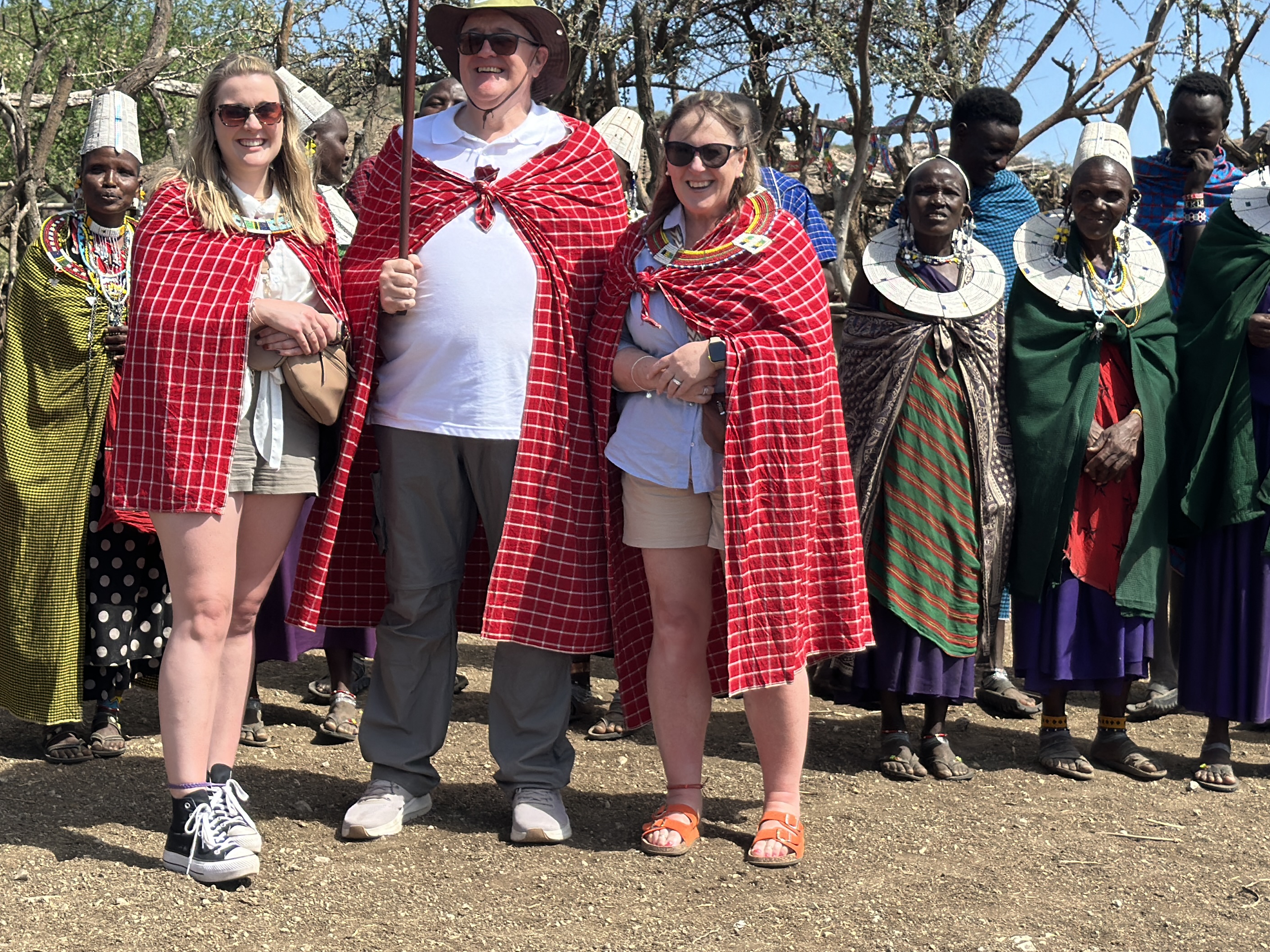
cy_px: 424
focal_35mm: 69
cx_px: 564
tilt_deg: +0.4
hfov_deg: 28.1
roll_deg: -1.8
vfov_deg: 21.3
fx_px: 2532
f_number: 1.78
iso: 100
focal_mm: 6.86
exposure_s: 1/2976
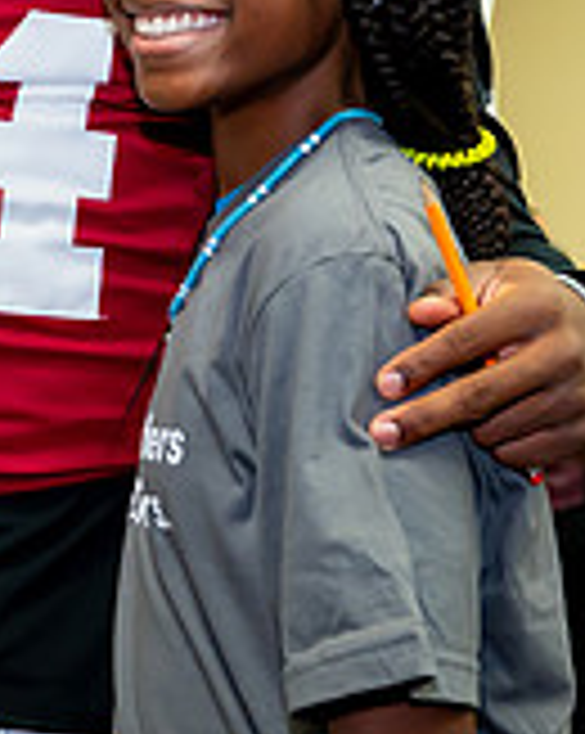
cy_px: 130
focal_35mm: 97
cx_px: 102
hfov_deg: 15.7
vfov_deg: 19.5
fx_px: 2103
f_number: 2.8
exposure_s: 1/200
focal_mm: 24
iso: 1600
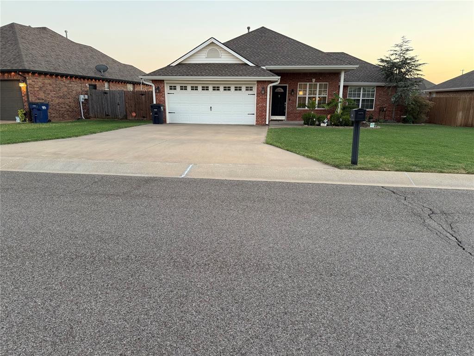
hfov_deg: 71.6
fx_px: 329
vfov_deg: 56.8
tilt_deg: -13.0
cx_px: 237
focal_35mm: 24
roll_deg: -0.2
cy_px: 178
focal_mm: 6.76
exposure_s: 1/117
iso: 200
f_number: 1.78
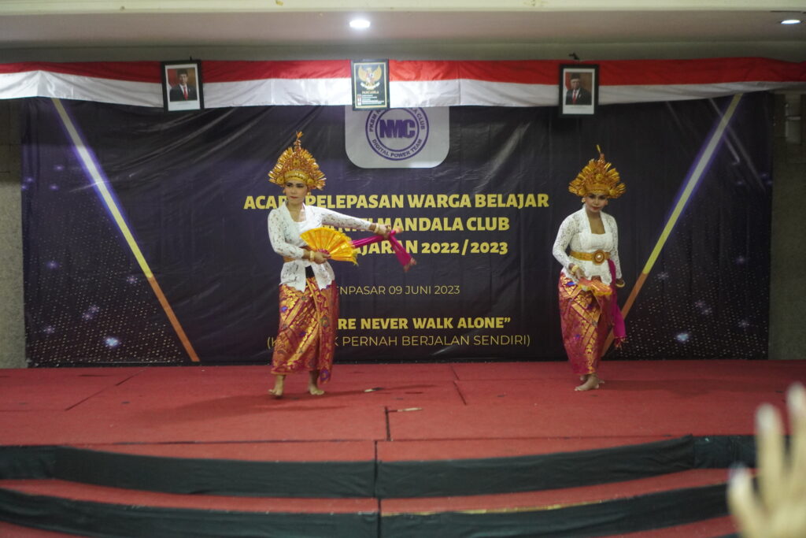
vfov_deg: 25.8
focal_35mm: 52
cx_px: 403
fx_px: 1176
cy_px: 269
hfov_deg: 37.8
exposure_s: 1/160
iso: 2500
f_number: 2
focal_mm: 35
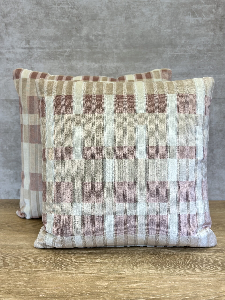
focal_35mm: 48
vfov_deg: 39.7
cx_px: 112
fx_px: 416
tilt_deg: -15.7
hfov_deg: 30.3
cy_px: 150
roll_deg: +0.4
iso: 80
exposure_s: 1/221
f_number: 1.78
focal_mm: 6.86
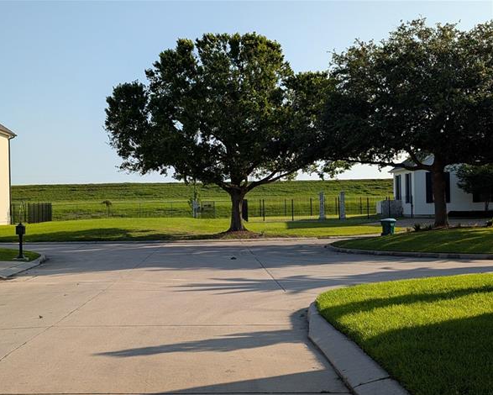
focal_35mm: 52
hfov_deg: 36.0
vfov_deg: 29.2
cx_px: 226
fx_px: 759
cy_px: 201
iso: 21
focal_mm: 6.9
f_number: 1.68
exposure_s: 1/1048
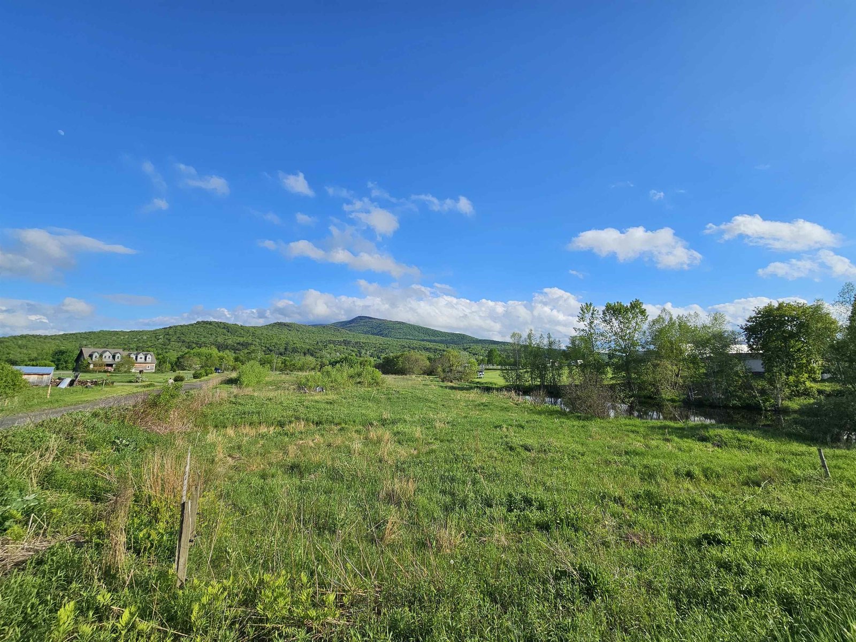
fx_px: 321
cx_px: 428
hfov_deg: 106.2
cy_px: 321
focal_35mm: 13
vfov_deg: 89.9
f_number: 2.2
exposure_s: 1/3092
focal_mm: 2.2
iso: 50
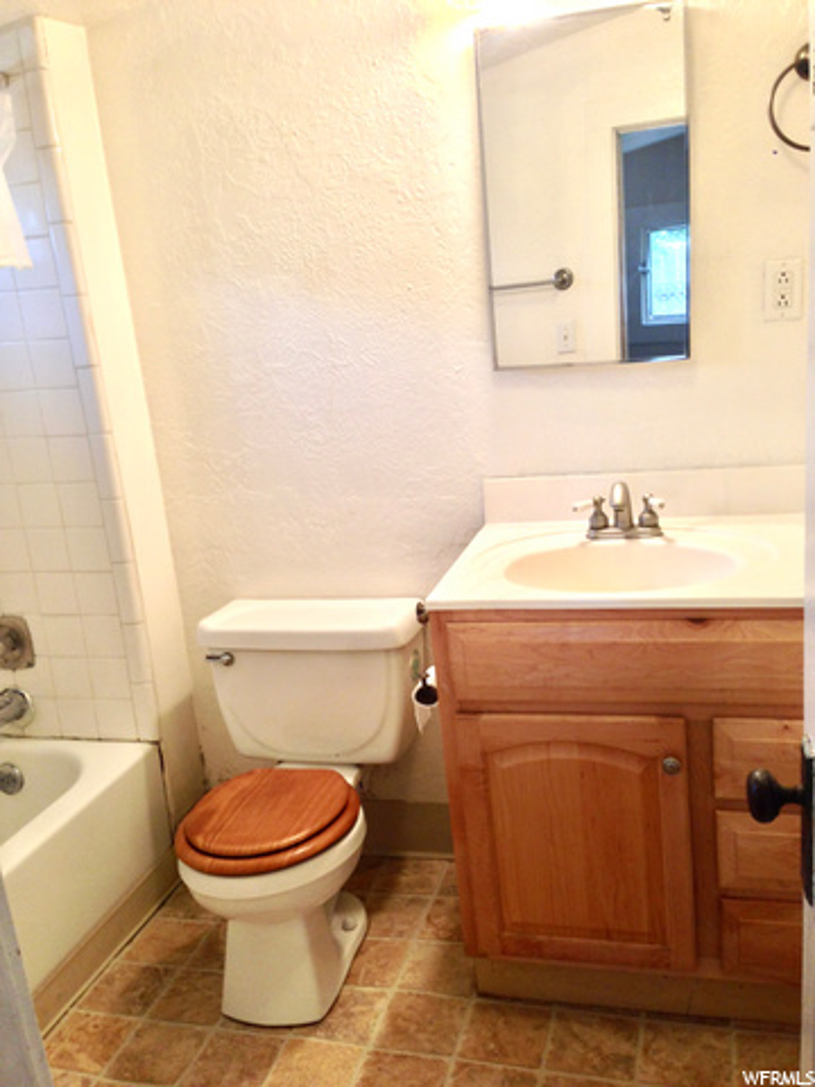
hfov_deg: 42.9
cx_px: 408
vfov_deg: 55.4
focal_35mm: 33
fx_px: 1036
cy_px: 544
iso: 80
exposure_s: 1/20
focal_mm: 4.12
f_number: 2.4
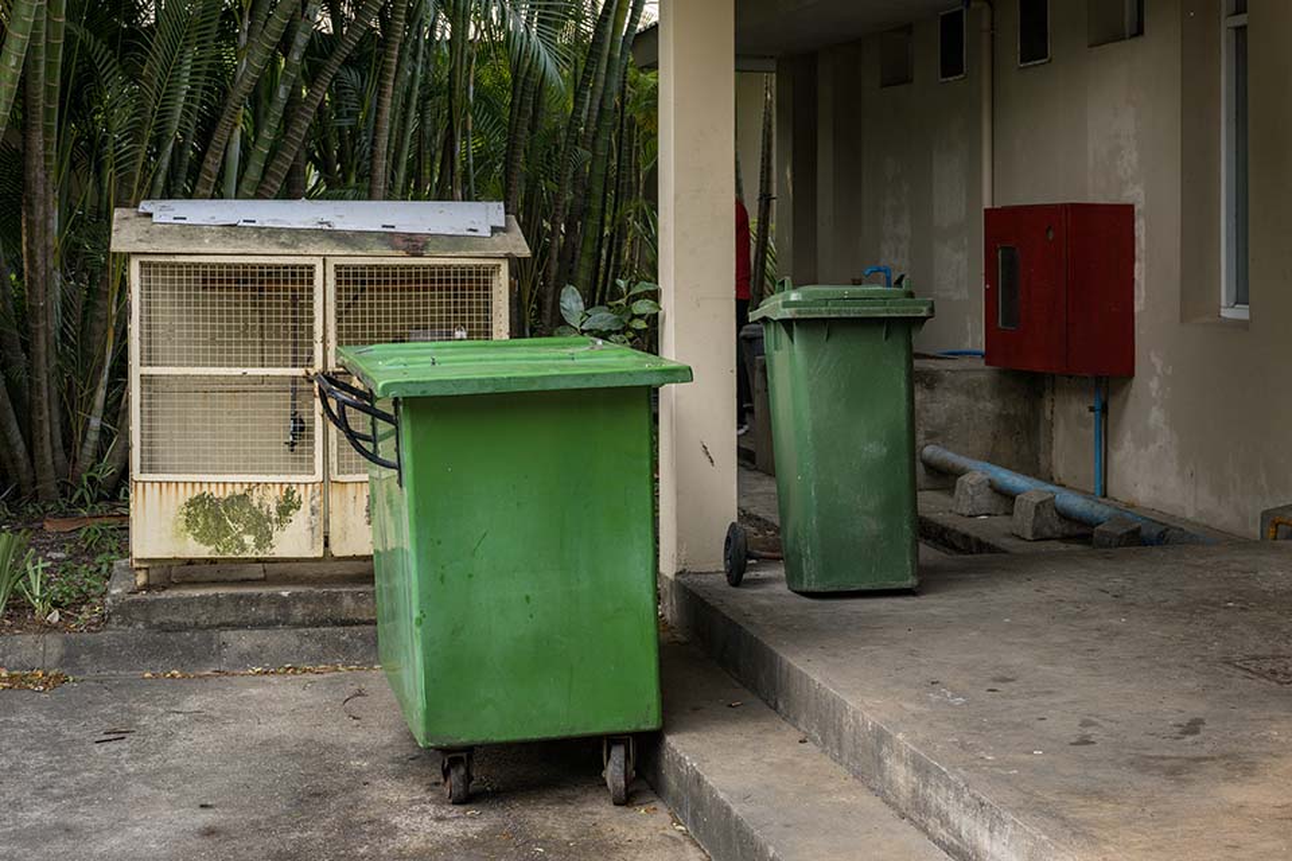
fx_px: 1723
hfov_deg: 41.1
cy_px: 430
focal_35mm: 48
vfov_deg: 28.1
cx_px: 646
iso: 500
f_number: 9
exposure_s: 1/200
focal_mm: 48
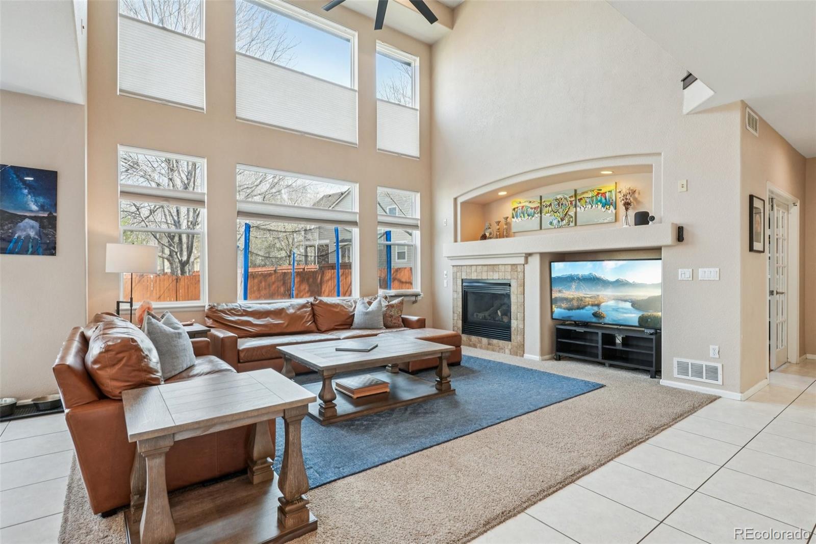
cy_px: 272
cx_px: 408
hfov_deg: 95.0
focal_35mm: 16
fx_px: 374
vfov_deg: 72.0
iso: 250
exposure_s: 1/30
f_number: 8
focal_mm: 11
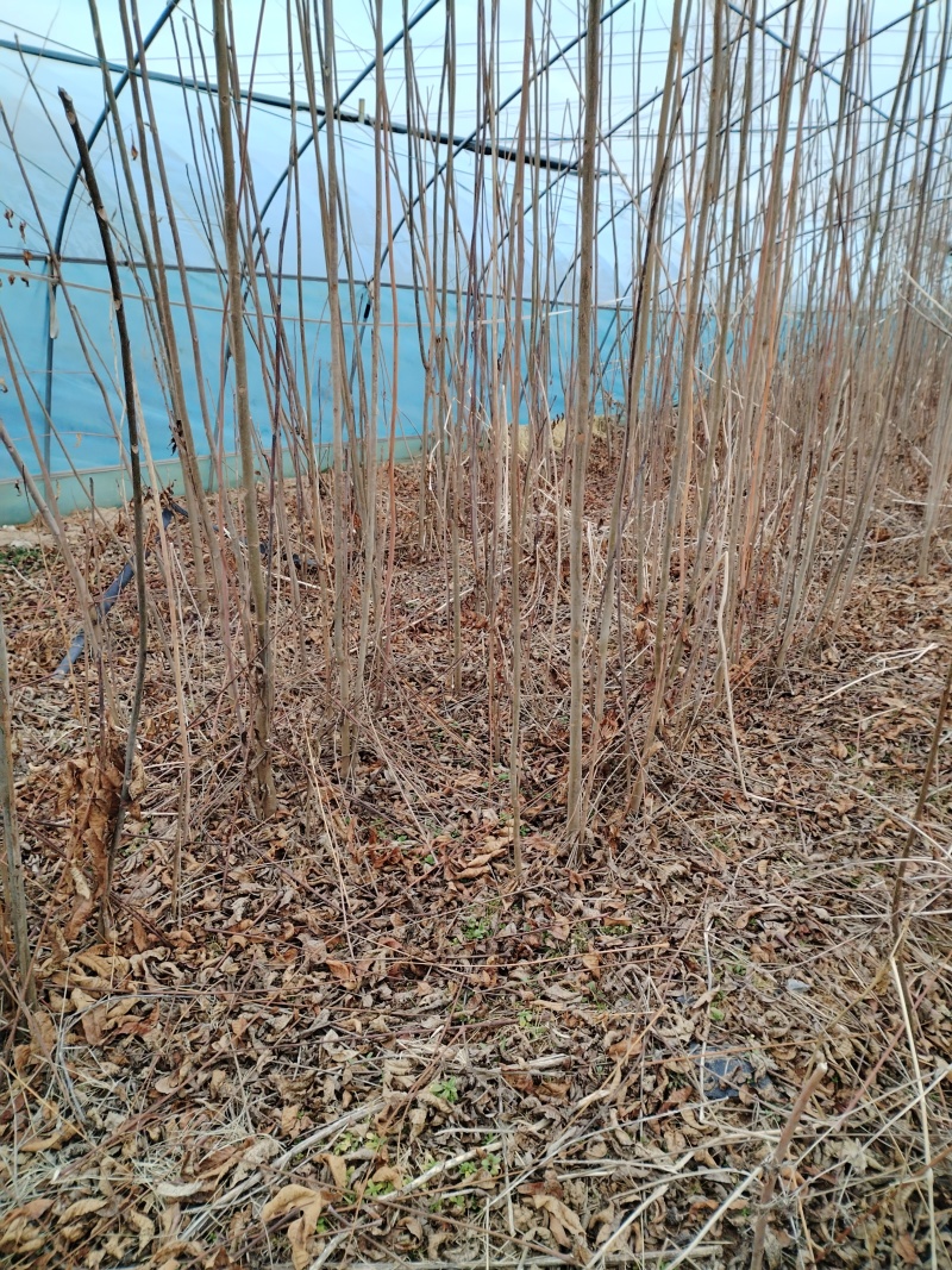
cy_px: 635
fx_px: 954
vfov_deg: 67.3
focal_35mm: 26
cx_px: 476
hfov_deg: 53.1
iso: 100
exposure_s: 1/498
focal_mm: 4.25
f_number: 1.8
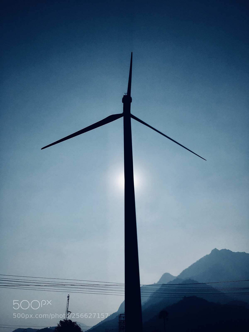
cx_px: 124
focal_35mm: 29
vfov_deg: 61.7
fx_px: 278
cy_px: 166
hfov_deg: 48.2
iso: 25
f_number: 2.2
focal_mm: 4.15
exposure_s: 1/19231
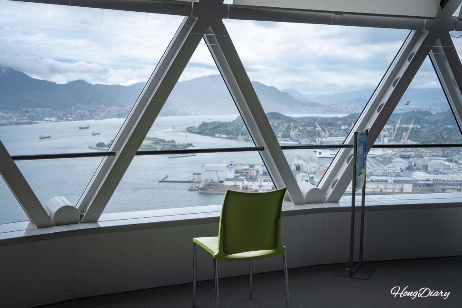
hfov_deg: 50.7
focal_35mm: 38
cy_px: 154
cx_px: 231
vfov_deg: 35.1
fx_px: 488
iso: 100
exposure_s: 1/160
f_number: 8
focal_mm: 38
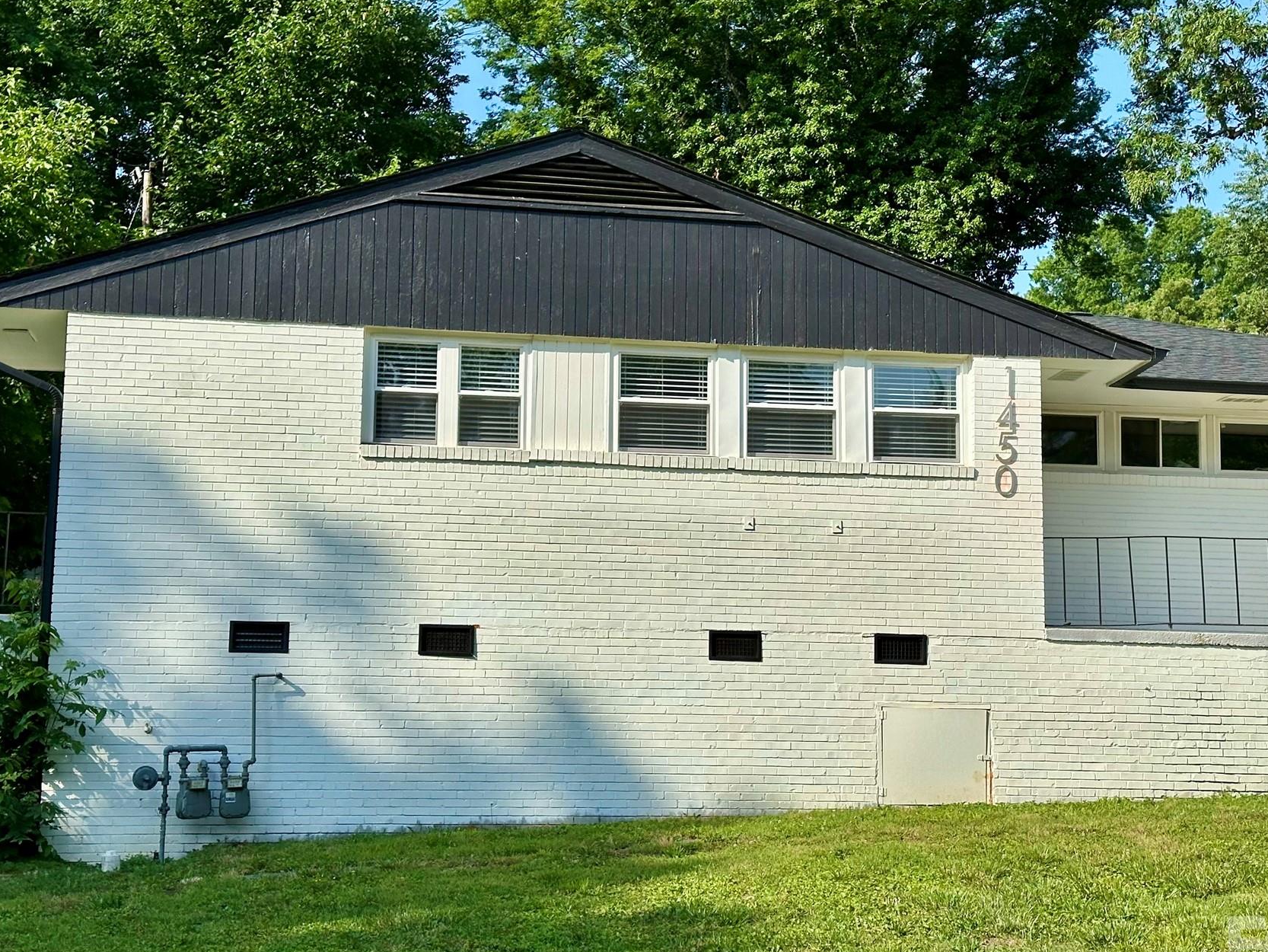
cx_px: 741
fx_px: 2162
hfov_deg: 32.6
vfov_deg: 24.8
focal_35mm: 59
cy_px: 481
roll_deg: -0.8
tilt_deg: +8.4
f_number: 1.78
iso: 64
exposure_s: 1/6211
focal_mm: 6.86
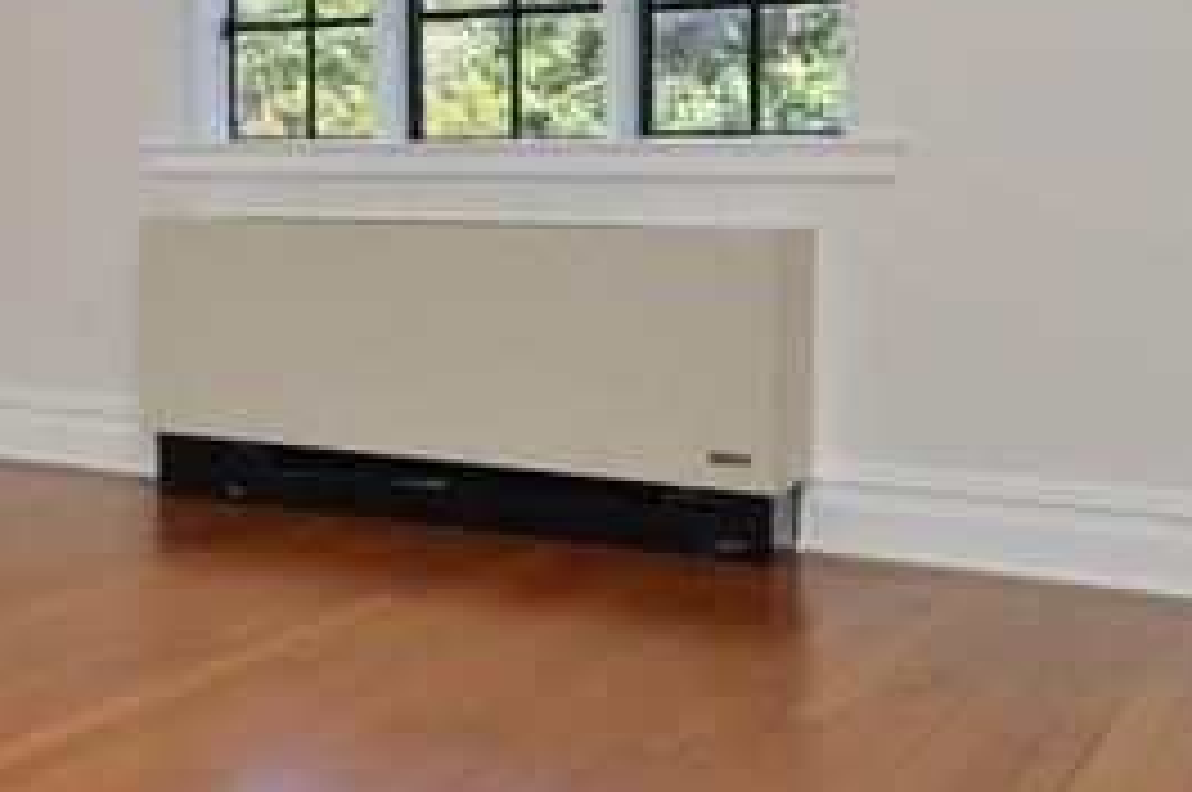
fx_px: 1918
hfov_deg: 28.3
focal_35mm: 58
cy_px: 104
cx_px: -364
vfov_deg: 22.8
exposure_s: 1/125
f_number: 5.6
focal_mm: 10
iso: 250
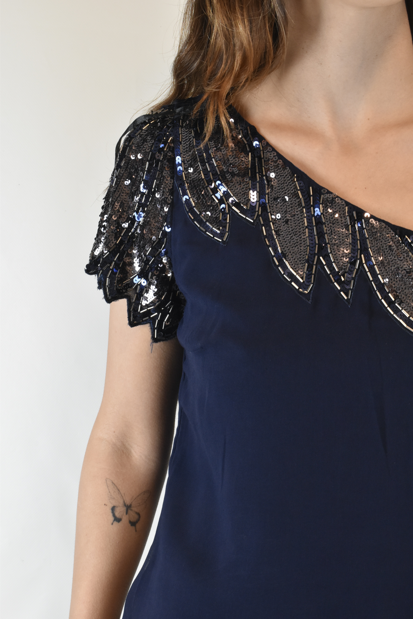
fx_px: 1291
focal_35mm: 75
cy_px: 310
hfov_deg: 18.2
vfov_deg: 27.0
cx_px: 206
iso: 1600
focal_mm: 50
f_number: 16
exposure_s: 1/25
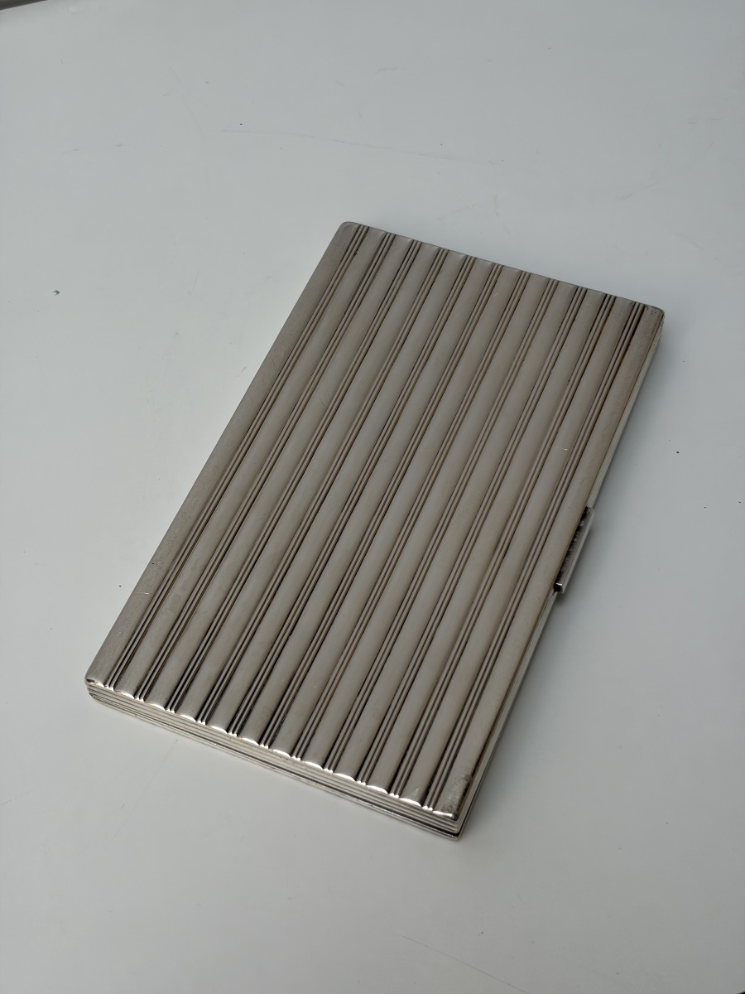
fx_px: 1492
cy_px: 497
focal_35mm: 52
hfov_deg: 28.0
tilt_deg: -57.4
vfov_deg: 36.8
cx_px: 372
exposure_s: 1/562
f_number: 1.6
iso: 32
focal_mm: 5.96
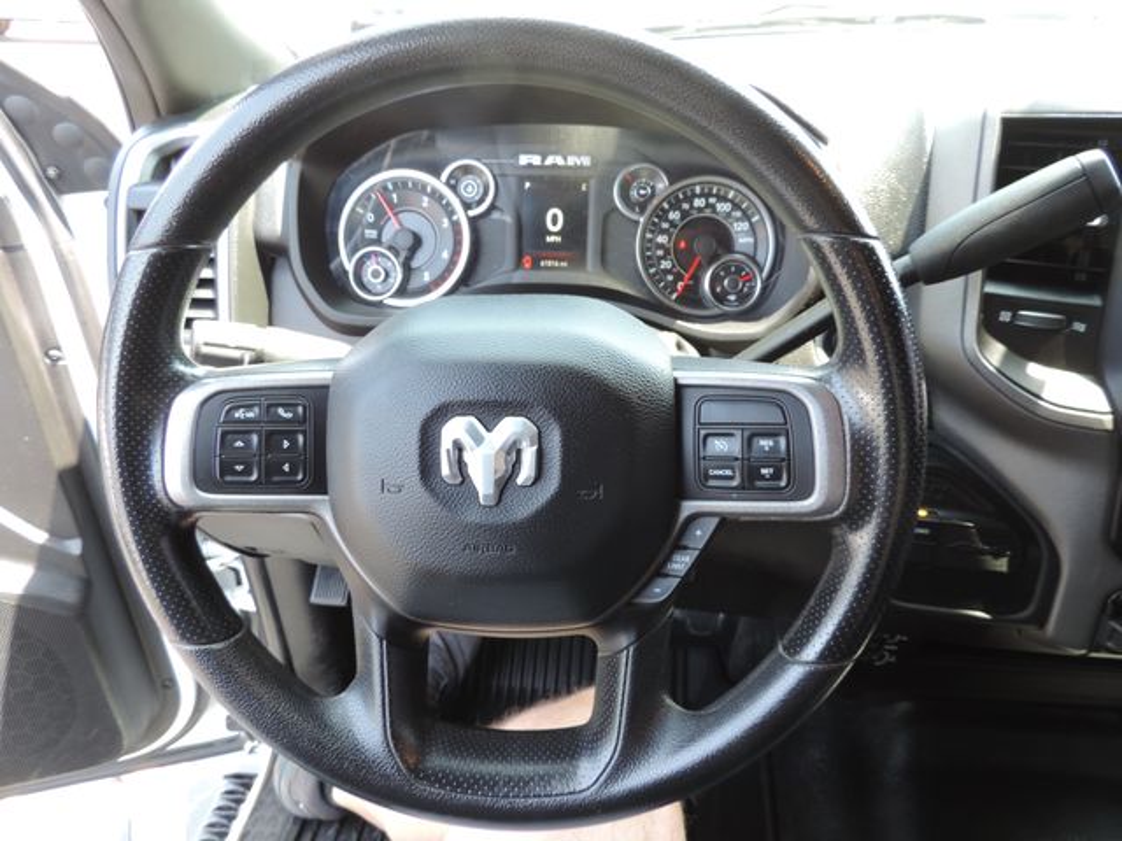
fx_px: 778
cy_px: 420
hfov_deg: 71.6
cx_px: 561
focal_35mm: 24
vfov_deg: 56.8
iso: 125
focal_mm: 4.3
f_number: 3
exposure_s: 1/30
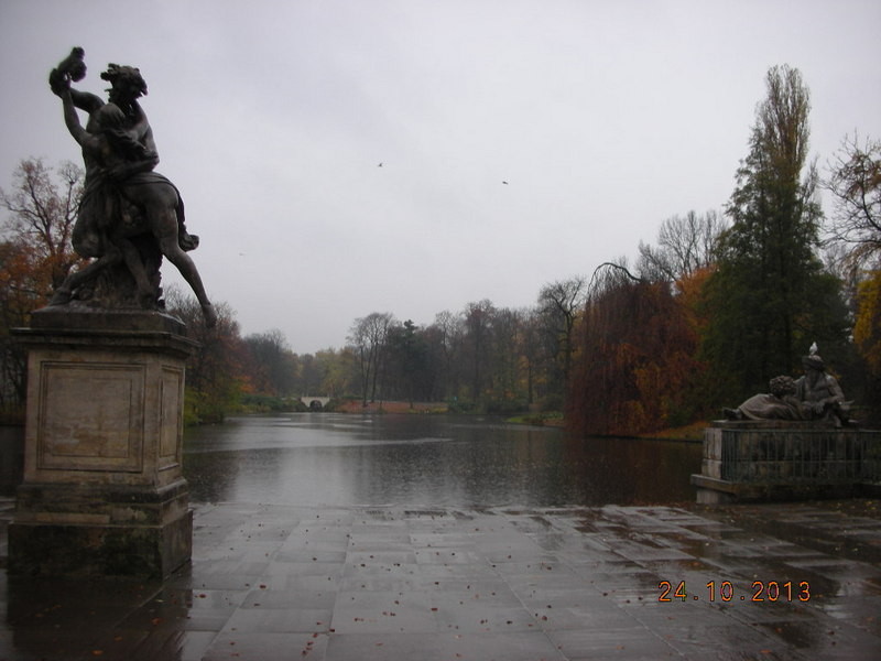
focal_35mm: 35
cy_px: 330
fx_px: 891
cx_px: 440
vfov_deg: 40.7
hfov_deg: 52.6
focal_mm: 5.8
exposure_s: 1/178
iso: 50
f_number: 3
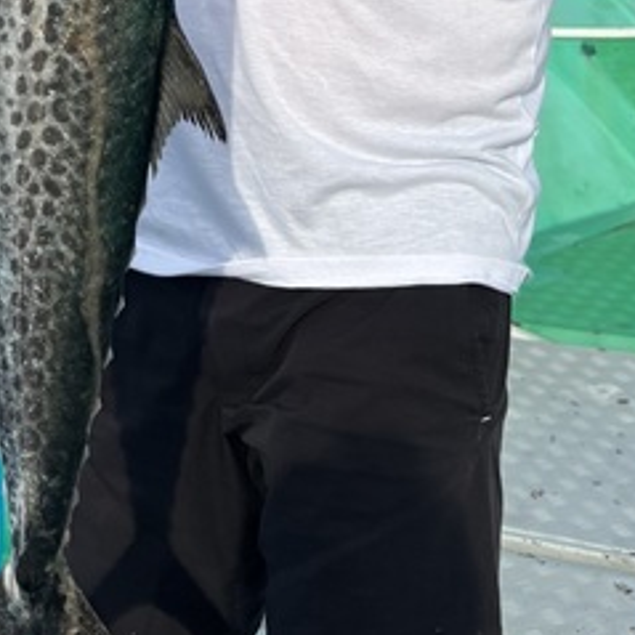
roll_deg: +3.9
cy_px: -64
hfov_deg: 20.9
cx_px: 117
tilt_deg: -2.6
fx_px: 1702
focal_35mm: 82
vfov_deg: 20.2
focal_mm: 5.96
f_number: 1.6
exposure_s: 1/3106
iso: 50
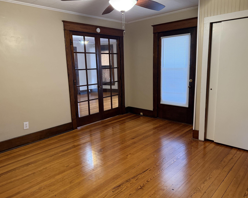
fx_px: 191
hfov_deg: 66.0
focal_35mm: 26
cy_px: 99
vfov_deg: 54.9
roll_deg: +1.6
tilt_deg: -9.7
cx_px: 120
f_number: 1.78
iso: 500
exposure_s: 1/60
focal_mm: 6.76
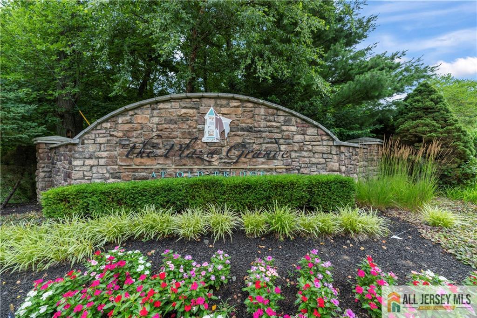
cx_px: 238
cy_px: 159
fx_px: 185
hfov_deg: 104.3
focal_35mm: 14
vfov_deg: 81.2
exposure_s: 1/100
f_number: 5
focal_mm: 14
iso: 160
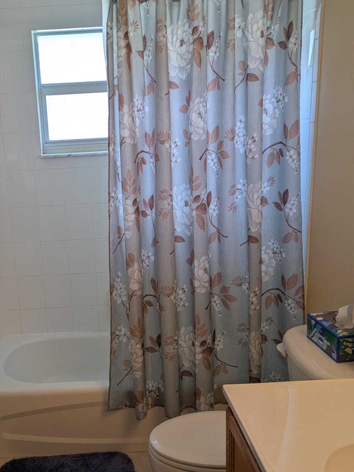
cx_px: 94
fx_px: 545
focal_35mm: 40
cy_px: 280
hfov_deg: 35.3
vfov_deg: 46.6
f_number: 1.89
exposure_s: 1/120
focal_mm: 5.43
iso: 87
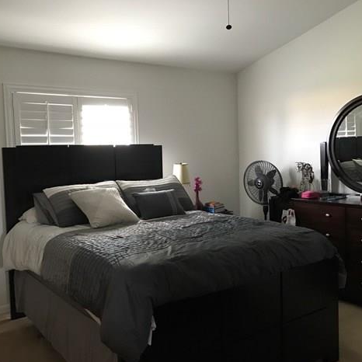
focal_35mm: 34
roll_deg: +2.6
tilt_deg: -5.6
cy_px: 185
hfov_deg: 48.4
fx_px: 402
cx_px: 165
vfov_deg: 48.4
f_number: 1.8
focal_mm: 3.99
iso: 100
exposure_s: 1/13
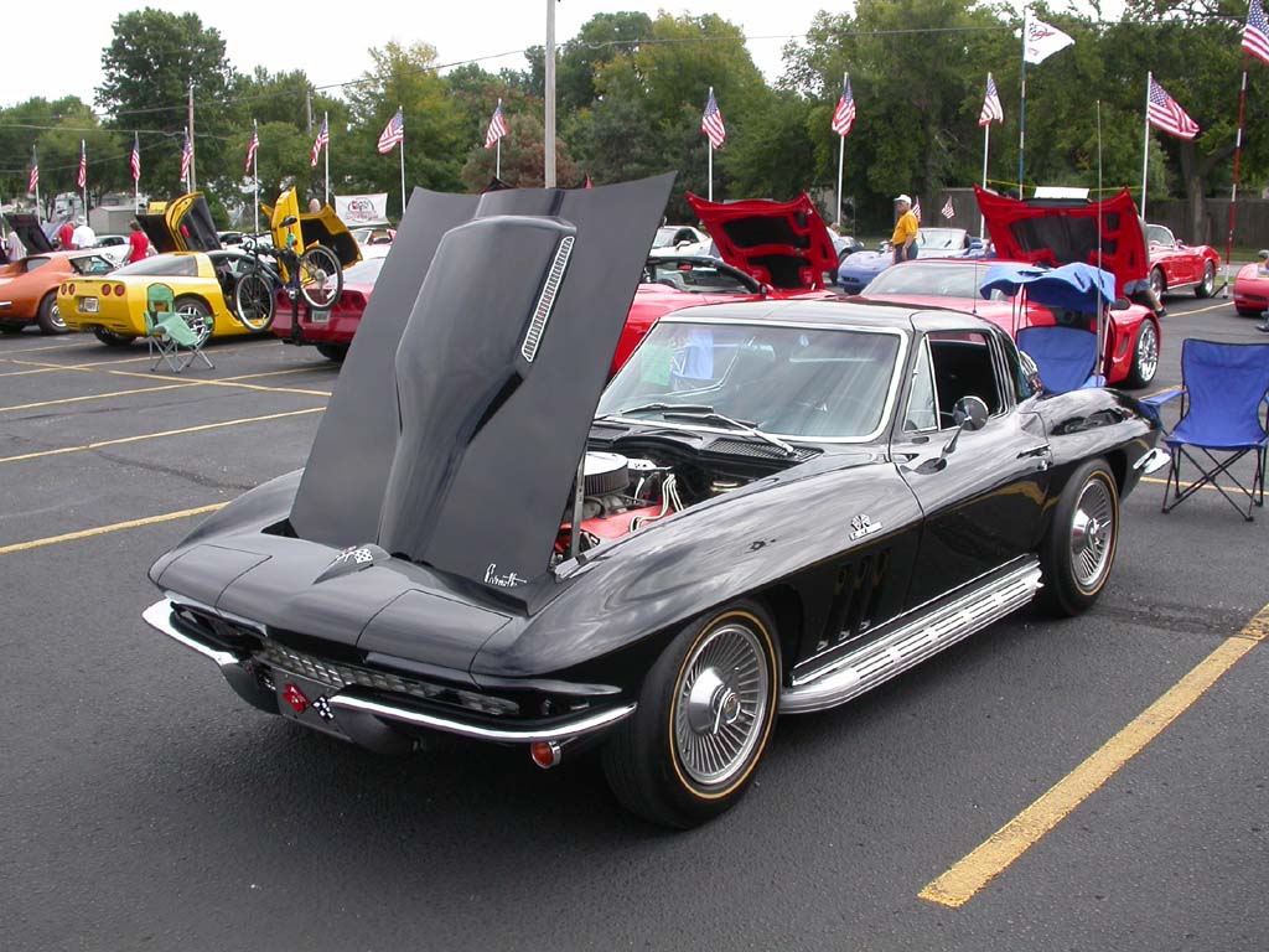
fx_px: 1393
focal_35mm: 38
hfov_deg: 49.0
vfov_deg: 37.7
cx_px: 634
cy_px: 476
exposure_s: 1/216
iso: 100
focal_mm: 7.85
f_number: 6
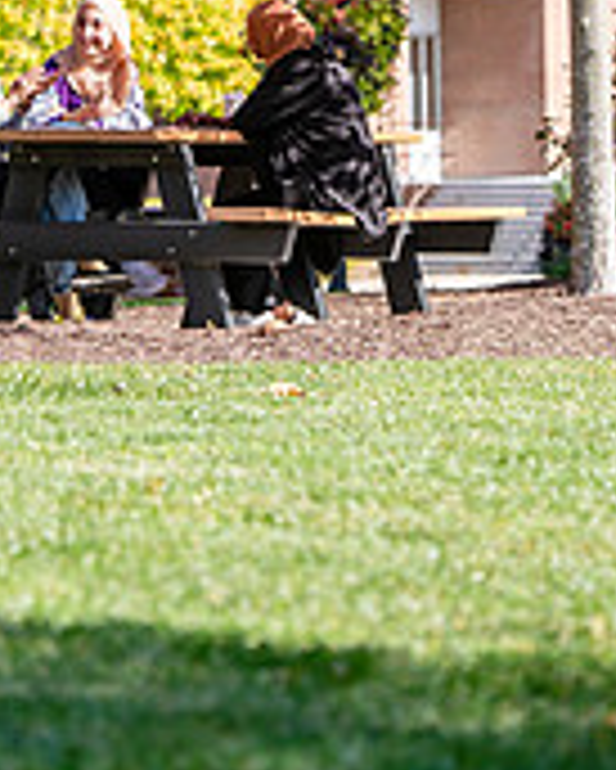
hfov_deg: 6.1
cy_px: -230
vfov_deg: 7.6
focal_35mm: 252
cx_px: 40
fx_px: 5738
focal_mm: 102
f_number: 4
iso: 125
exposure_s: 1/500
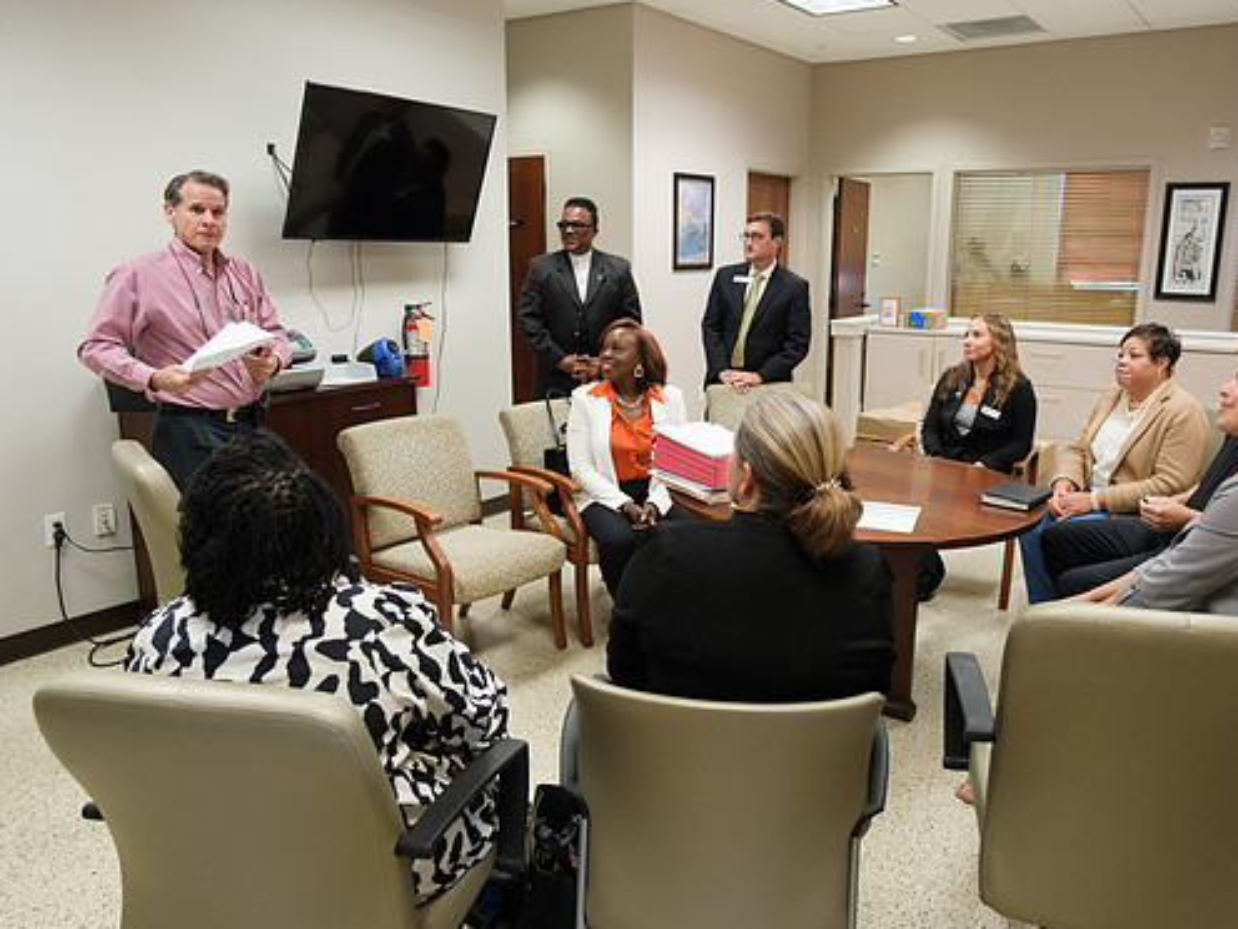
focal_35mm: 27
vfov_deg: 51.4
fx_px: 966
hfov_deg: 65.2
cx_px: 676
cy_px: 456
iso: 640
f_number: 2.8
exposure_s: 1/125
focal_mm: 16
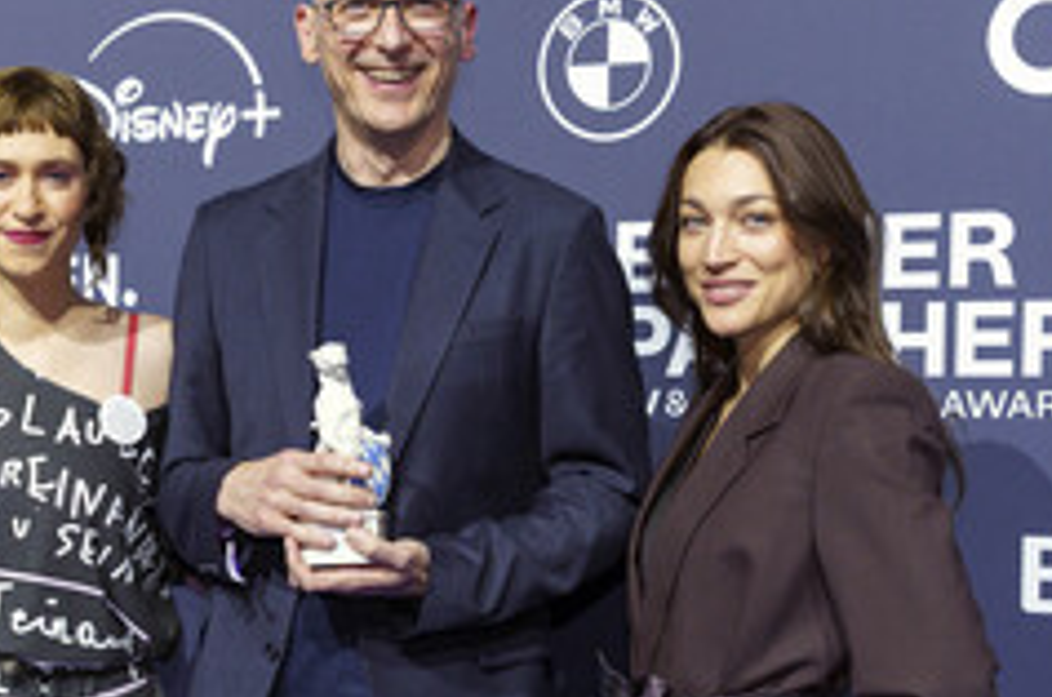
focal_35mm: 82
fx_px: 2391
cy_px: 519
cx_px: 308
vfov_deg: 16.5
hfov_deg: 24.6
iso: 1250
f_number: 4
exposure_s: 1/250
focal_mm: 43
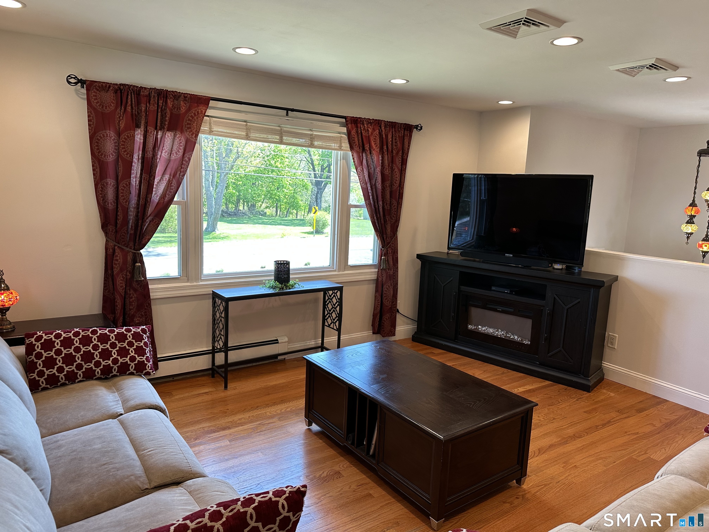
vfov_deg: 56.8
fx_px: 492
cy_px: 266
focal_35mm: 24
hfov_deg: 71.6
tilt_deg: -8.8
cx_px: 354
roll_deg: -3.0
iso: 125
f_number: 1.78
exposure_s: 1/120
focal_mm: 6.86
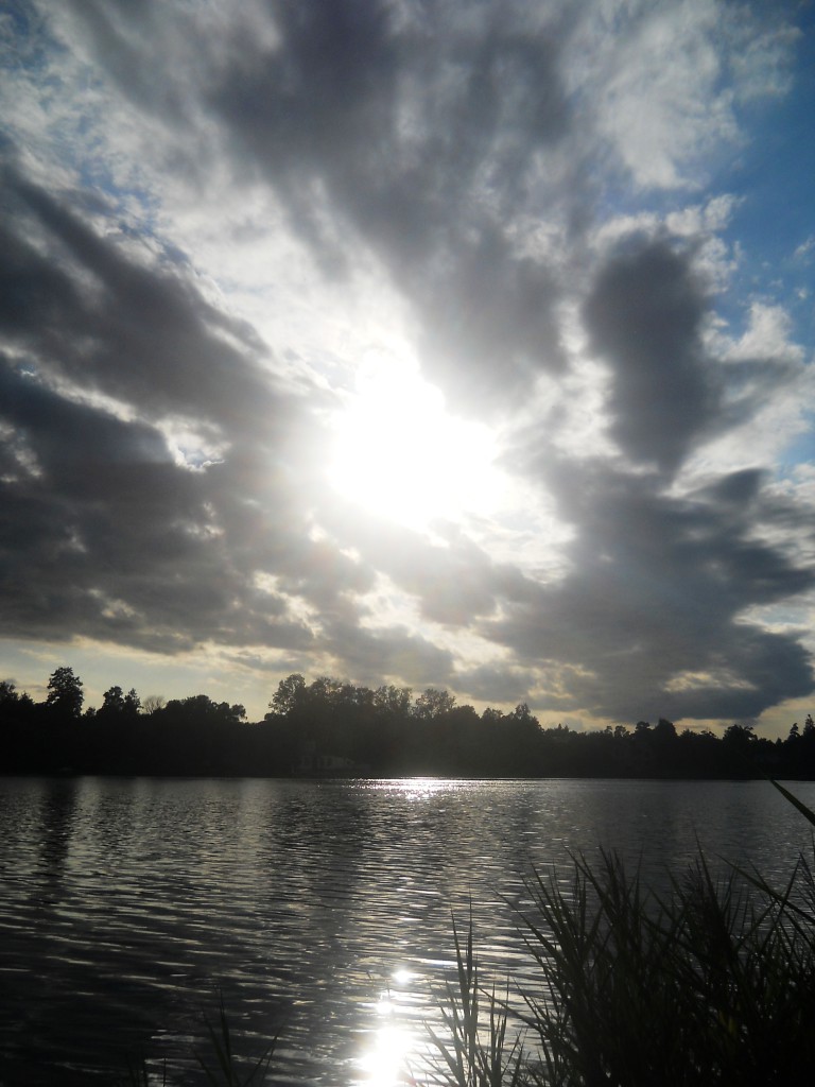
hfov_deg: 35.1
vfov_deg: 45.8
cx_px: 408
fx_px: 1287
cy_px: 544
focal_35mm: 41
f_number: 5.5
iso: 80
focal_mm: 6.72
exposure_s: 1/2000
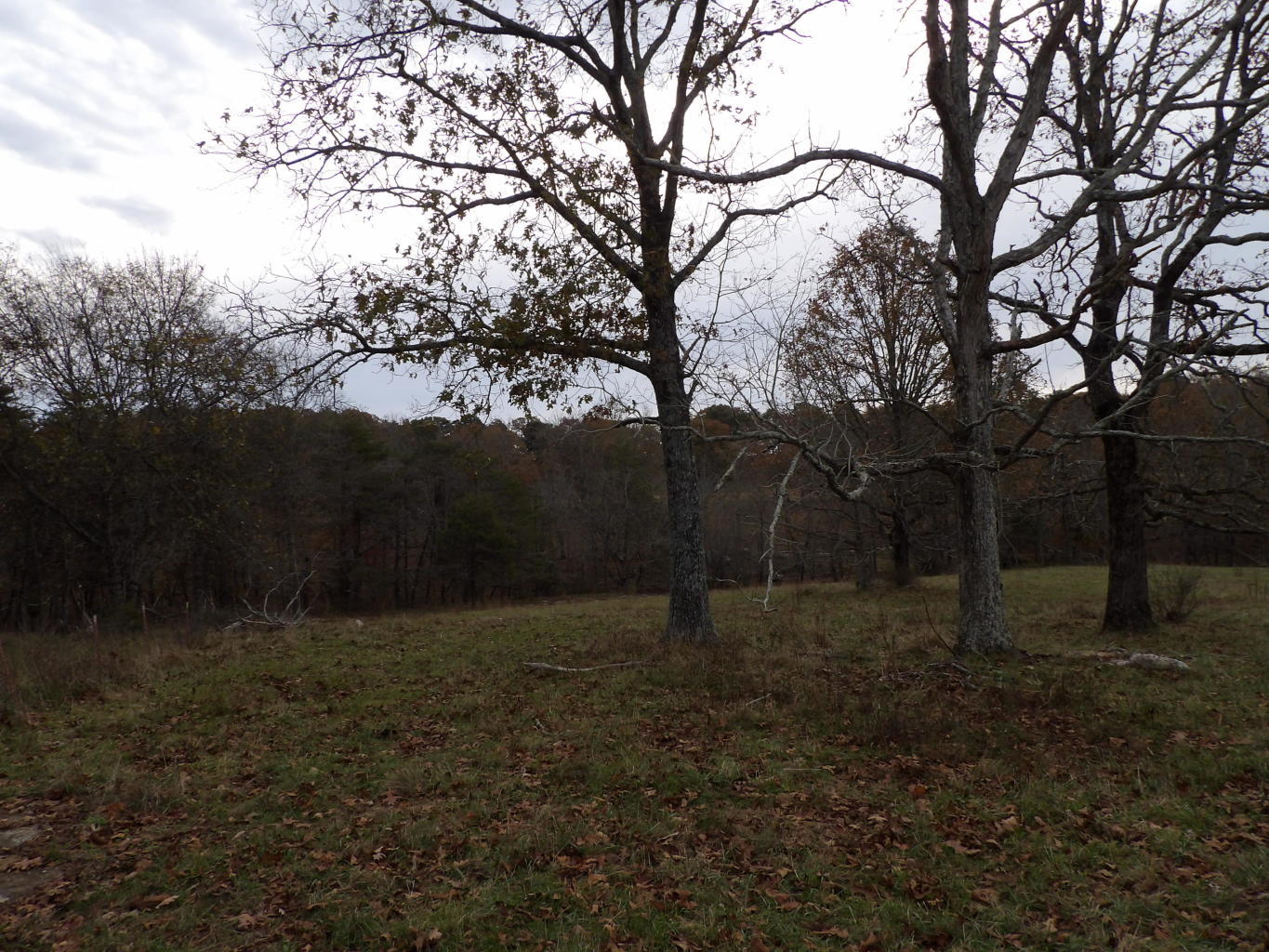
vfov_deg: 56.8
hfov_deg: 71.6
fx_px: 880
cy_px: 476
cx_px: 634
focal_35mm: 24
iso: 100
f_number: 3.2
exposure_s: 1/734
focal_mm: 4.3
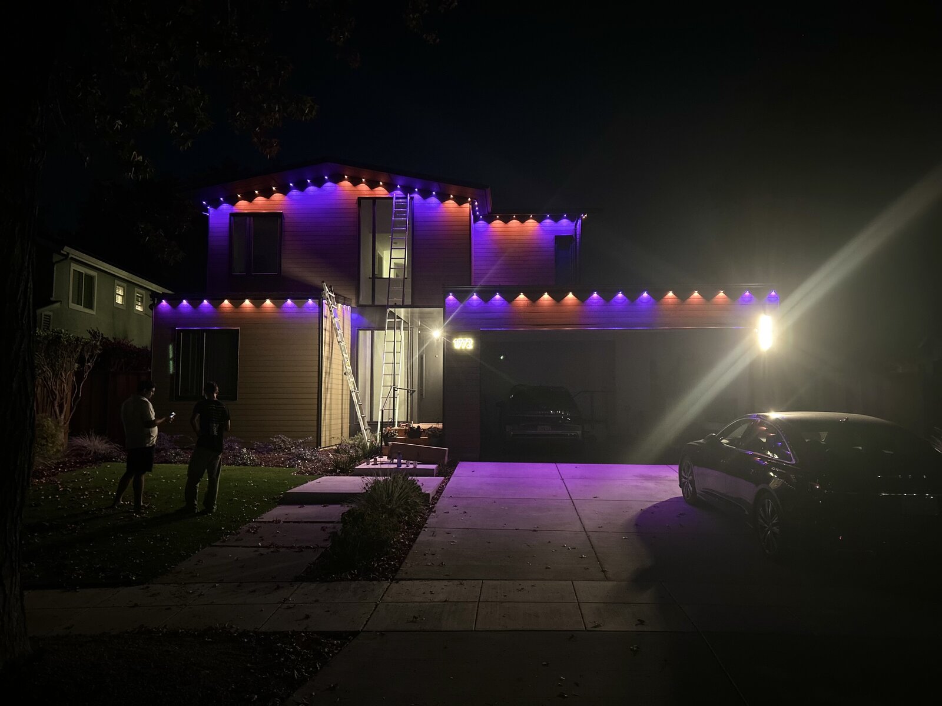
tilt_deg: +4.7
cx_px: 471
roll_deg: +0.2
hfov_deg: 67.3
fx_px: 708
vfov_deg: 53.1
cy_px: 353
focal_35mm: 26
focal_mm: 5.7
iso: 1000
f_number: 1.5
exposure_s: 1/30
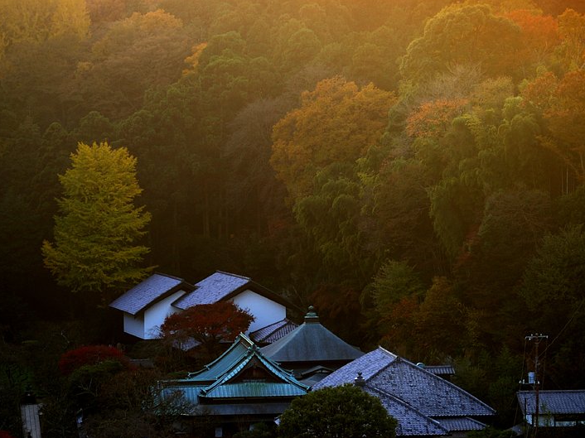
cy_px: 219
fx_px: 2898
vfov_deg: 8.6
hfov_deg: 11.5
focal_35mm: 172
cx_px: 287
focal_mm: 105
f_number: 8
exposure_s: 1/90
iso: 200
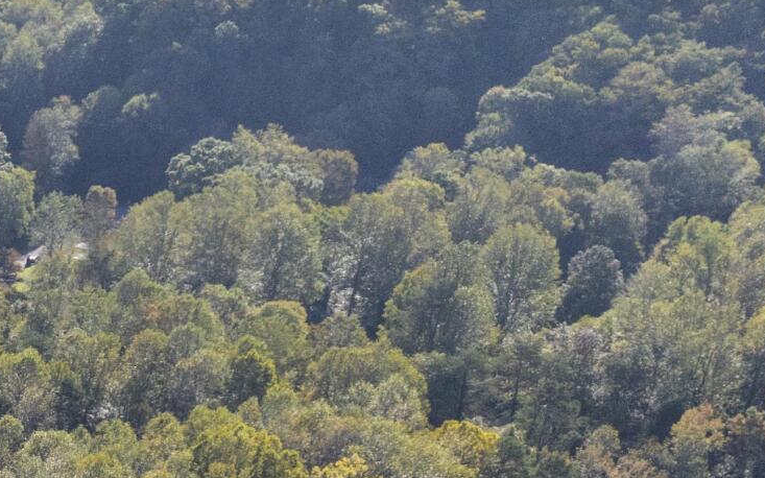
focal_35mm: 104
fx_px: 2168
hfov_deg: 16.0
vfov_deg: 11.6
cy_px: 866
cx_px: -718
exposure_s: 1/400
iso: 280
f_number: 2.8
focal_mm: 12.29
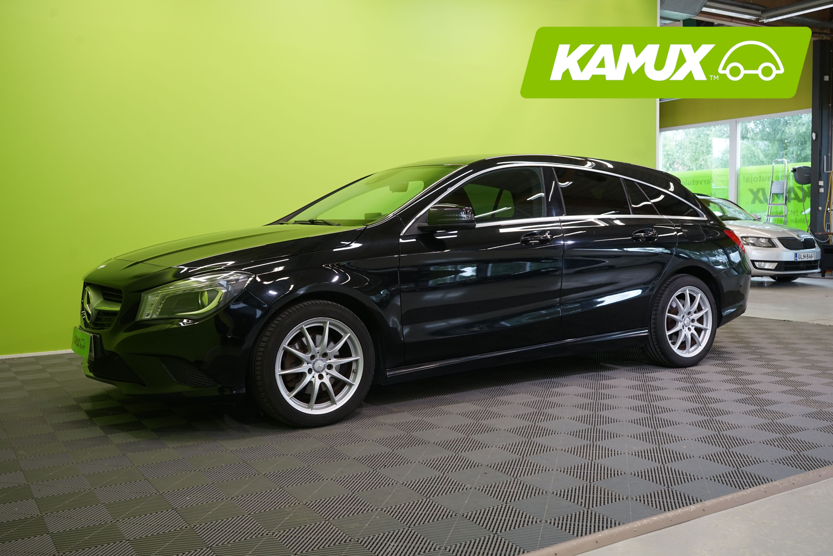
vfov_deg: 38.9
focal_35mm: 34
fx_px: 787
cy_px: 278
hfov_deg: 55.8
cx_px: 416
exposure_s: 1/30
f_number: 6.3
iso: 640
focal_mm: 34
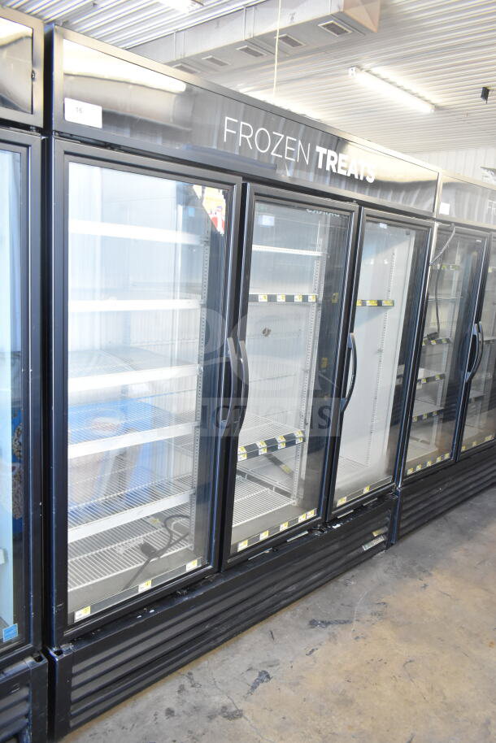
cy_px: 372
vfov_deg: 67.4
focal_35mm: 27
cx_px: 248
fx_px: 558
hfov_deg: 48.0
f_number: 4
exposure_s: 1/60
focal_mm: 18
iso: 1600
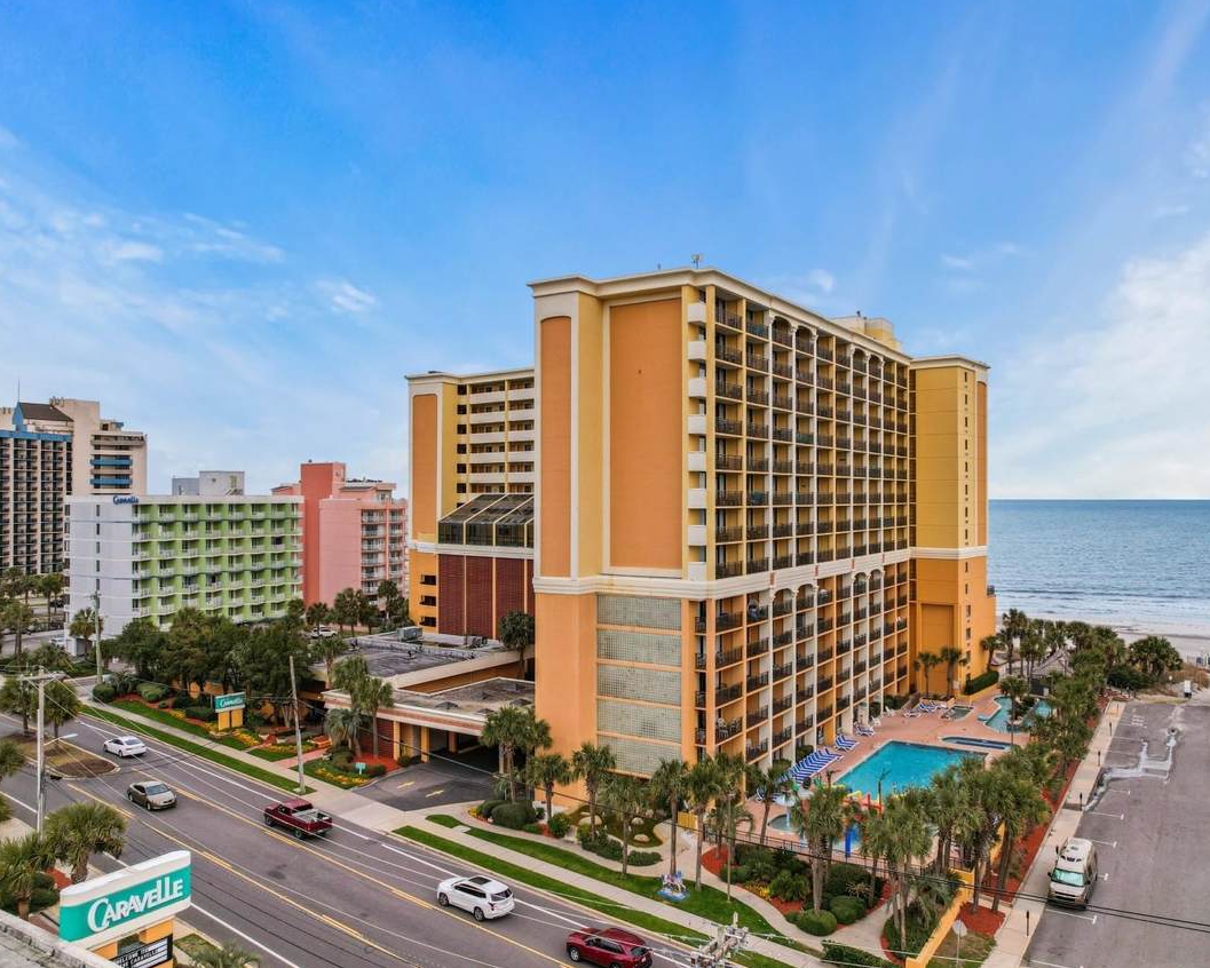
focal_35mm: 25
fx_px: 895
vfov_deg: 56.8
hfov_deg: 68.0
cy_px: 482
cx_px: 635
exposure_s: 1/50
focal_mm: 8.38
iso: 100
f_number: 2.8
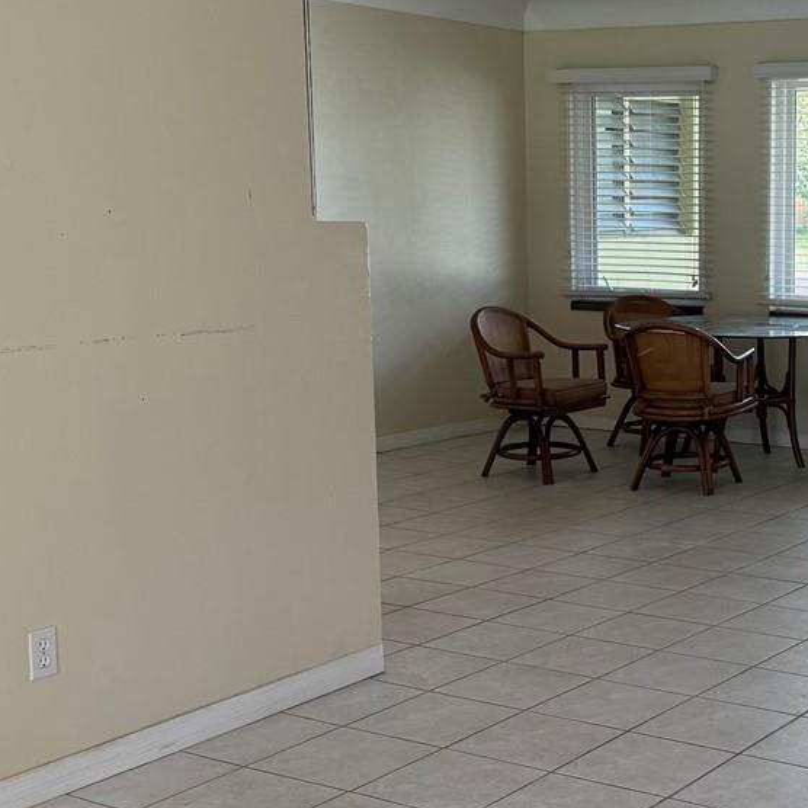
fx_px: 1611
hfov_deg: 26.8
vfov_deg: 28.1
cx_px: 789
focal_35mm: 61
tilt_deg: -8.8
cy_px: 451
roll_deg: -0.5
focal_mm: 6.76
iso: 125
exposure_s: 1/240
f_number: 1.78
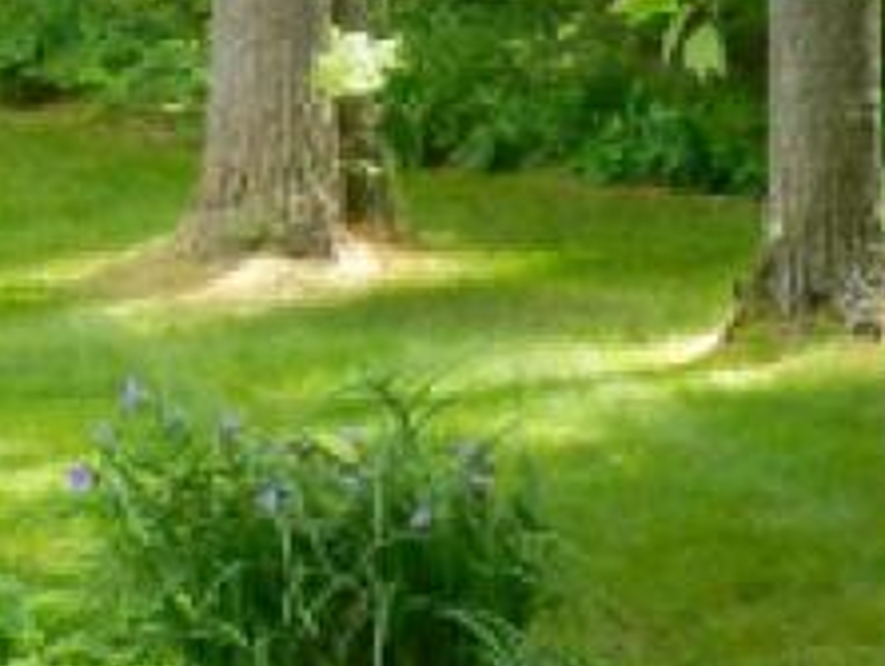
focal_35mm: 175
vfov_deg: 8.5
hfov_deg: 10.7
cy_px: 265
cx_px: -590
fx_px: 4479
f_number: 4
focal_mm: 6.7
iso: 160
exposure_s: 1/160
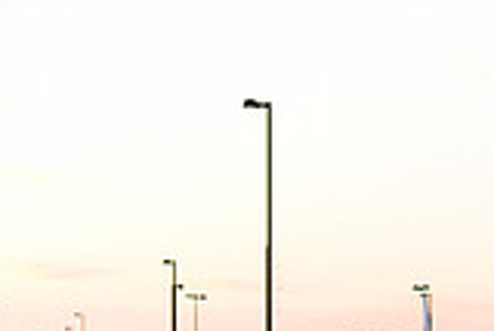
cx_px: 858
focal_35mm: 181
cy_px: 595
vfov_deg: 7.4
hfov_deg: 10.7
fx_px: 2486
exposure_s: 1/400
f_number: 3.2
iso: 2500
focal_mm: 50
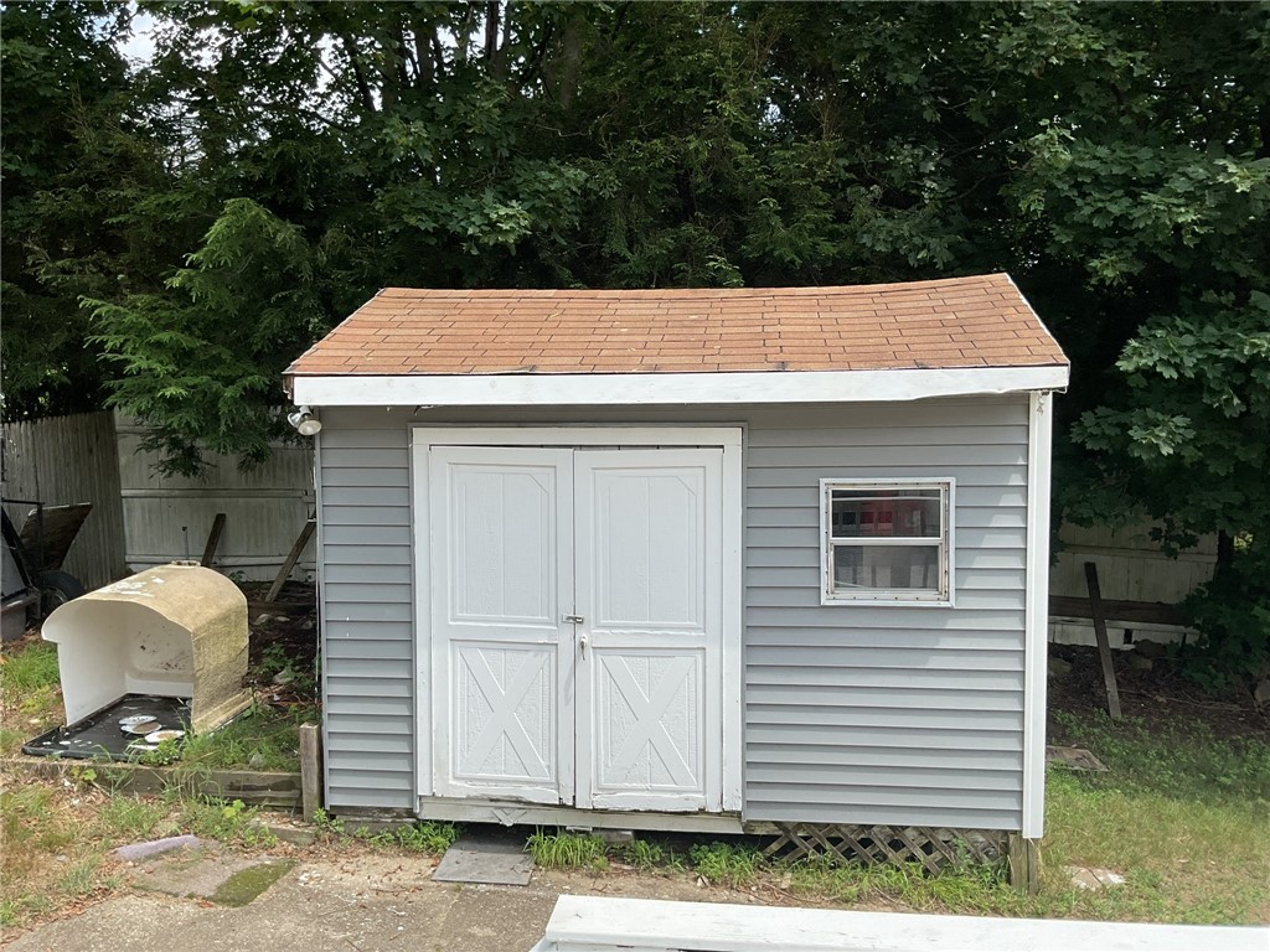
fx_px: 1064
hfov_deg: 61.7
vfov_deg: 48.2
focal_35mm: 29
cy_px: 476
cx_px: 635
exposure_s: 1/1121
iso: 16
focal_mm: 3
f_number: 1.8
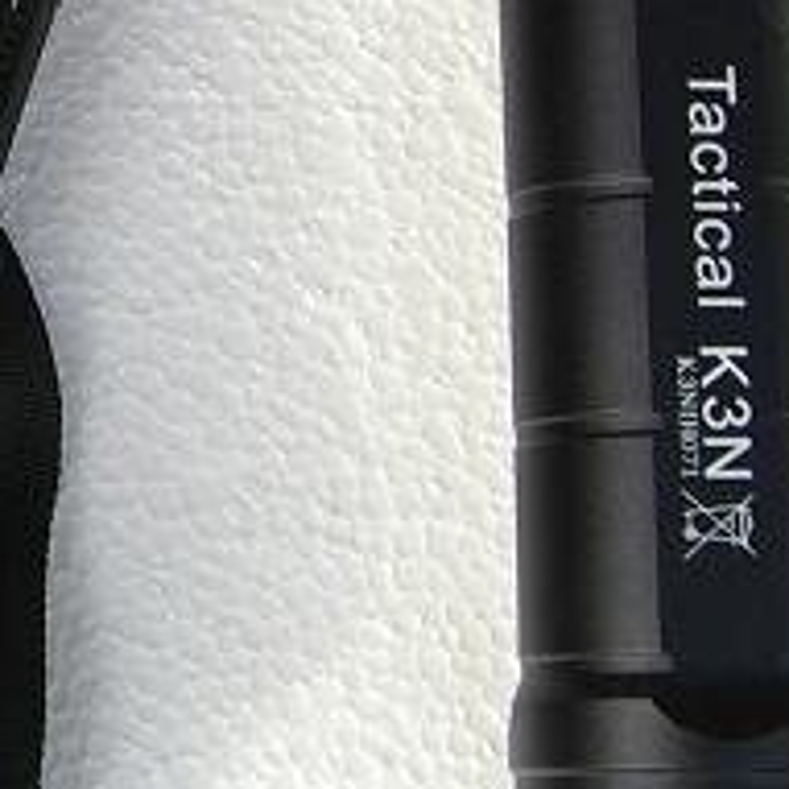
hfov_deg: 11.3
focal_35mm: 149
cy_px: -120
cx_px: -312
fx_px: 3842
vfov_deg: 11.5
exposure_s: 1/200
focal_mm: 6.2
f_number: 4.3
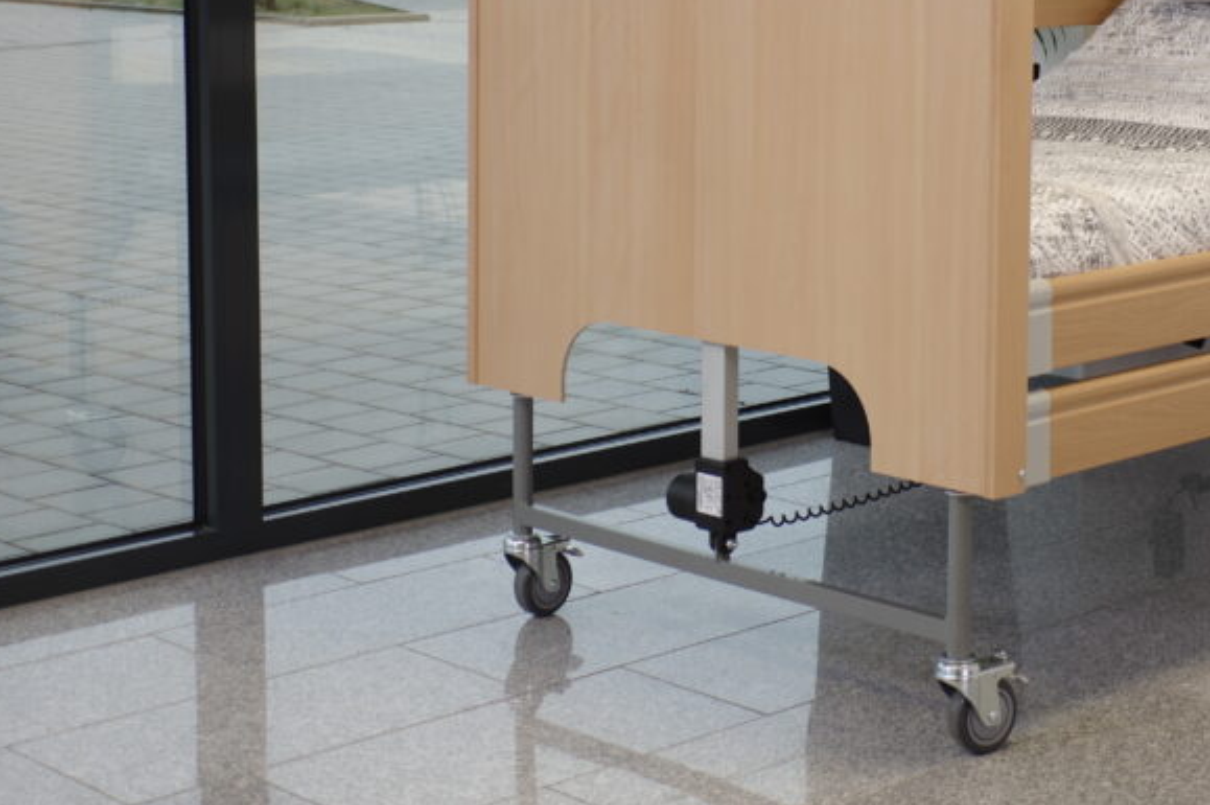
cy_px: 101
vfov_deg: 17.7
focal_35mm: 76
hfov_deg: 26.5
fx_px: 2552
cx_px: 844
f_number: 4
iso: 100
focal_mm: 29
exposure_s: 1/15
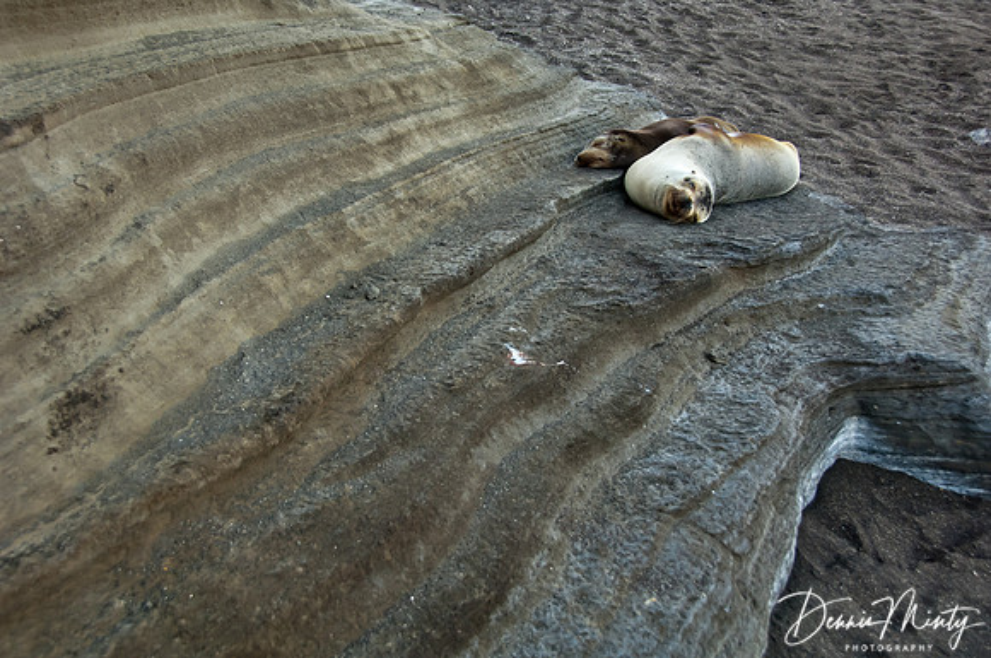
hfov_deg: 42.4
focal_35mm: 46
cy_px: 329
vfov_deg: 28.9
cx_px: 496
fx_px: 1278
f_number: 5.6
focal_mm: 31
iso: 400
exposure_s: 1/125
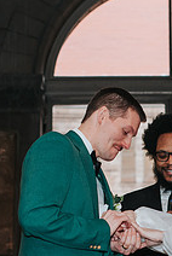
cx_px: 160
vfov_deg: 12.6
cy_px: 240
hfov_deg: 8.5
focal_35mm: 161
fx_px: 1150
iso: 800
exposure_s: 1/200
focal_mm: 50
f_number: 3.2
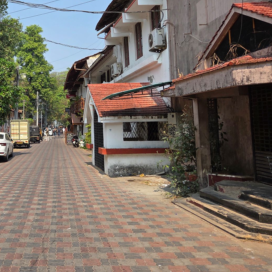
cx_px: 49
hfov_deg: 40.8
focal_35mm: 39
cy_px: 92
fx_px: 347
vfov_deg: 42.3
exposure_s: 1/3618
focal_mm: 5.4
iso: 80
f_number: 1.8
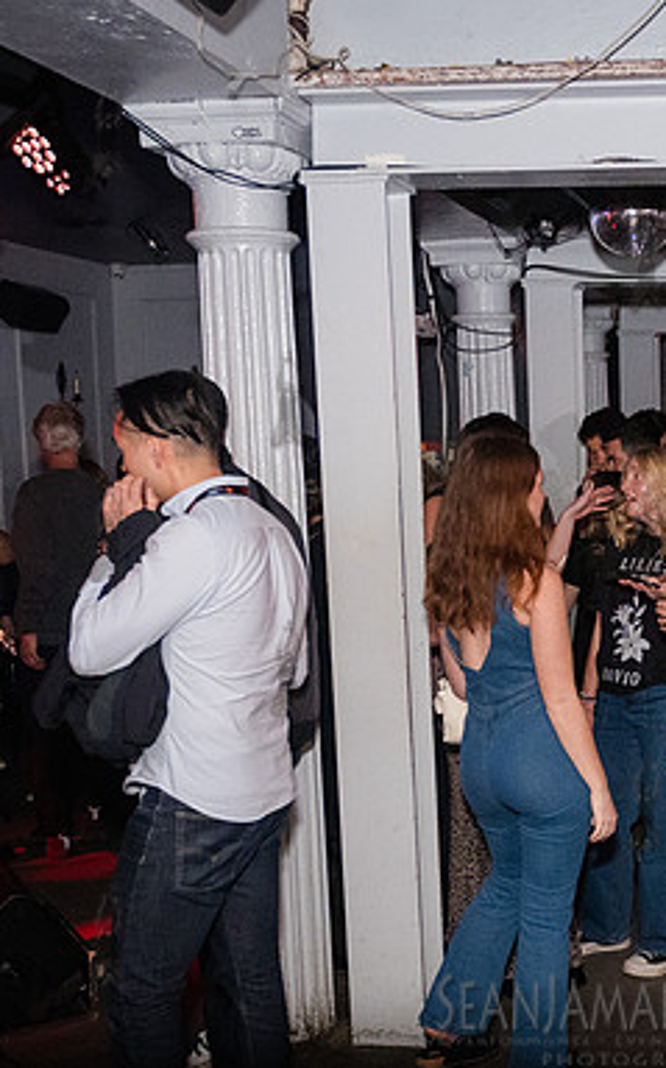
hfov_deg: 24.9
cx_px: 685
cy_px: 598
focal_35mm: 49
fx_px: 1425
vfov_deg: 41.0
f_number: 3.2
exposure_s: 1/320
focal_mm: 24
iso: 12800
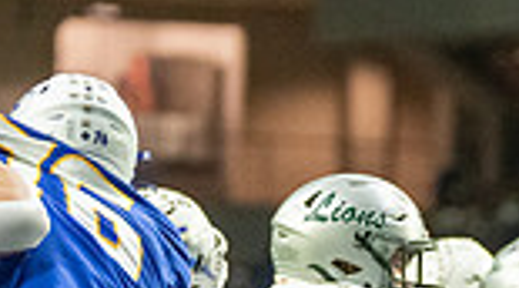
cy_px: 524
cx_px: 576
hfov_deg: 3.6
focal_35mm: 603
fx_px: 8271
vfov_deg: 2.0
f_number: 2.8
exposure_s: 1/1000
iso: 5000
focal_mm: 130
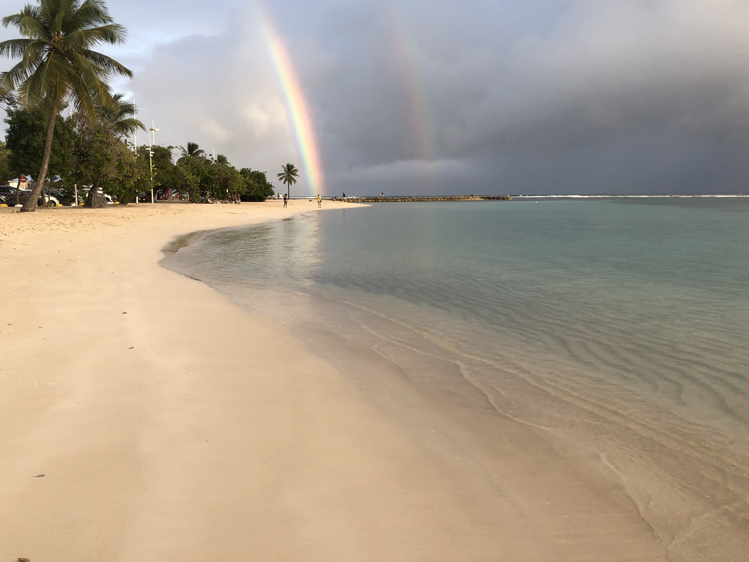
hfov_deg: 60.0
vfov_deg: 46.8
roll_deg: +0.9
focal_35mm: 30
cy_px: 261
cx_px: 383
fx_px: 649
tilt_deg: -5.9
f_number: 1.8
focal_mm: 4
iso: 20
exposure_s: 1/384
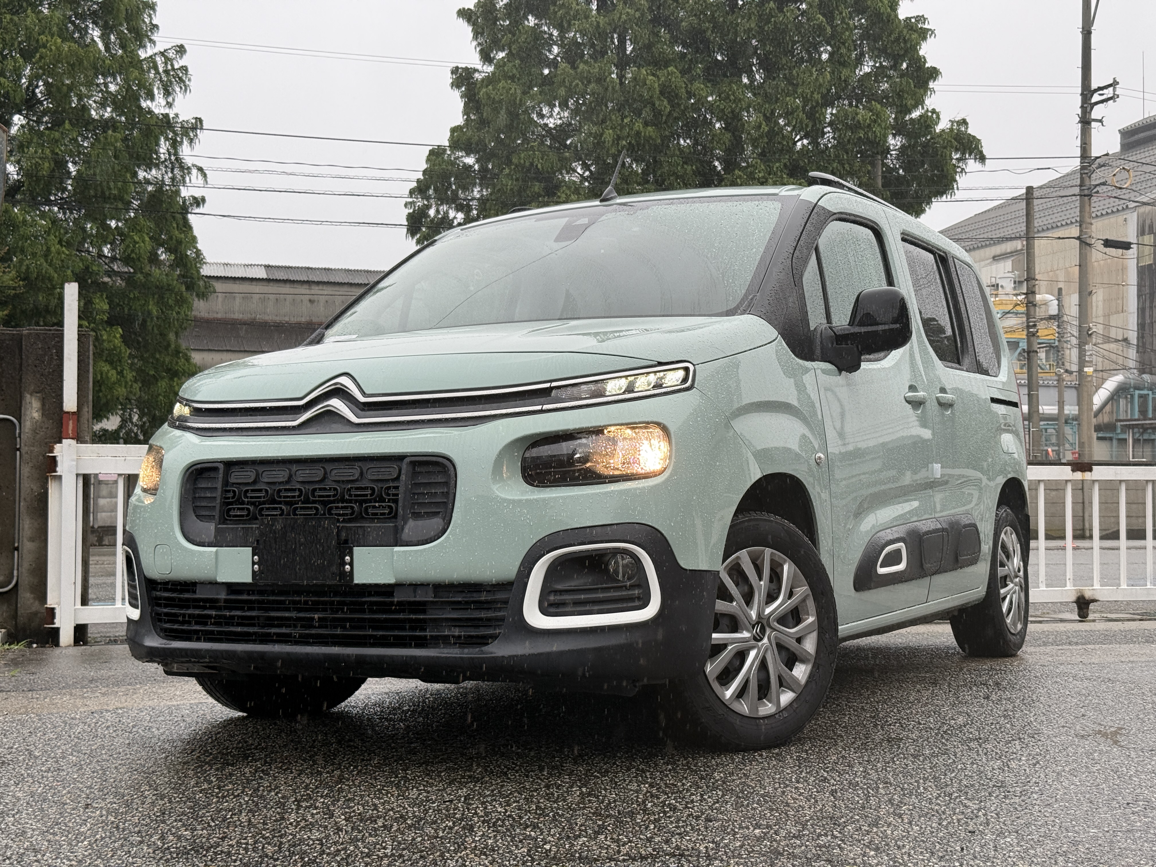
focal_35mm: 48
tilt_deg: +2.4
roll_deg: -0.2
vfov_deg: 30.3
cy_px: 434
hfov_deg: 39.7
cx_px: 578
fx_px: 1603
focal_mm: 6.76
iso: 64
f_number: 1.78
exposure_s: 1/538
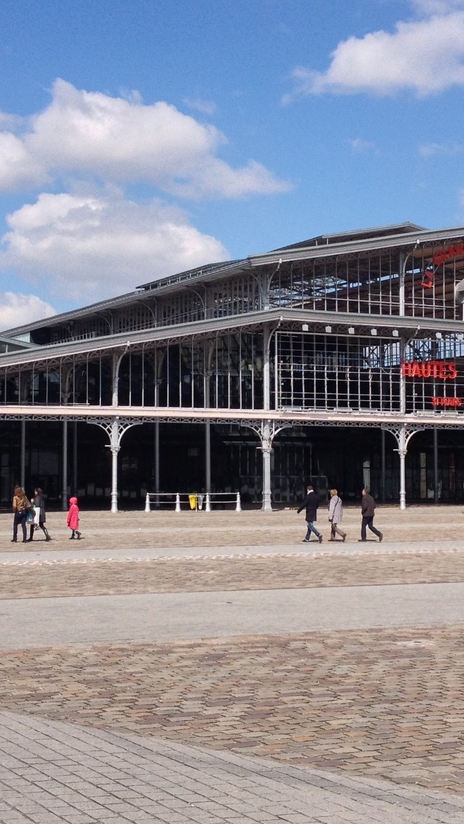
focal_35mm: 74
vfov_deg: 28.6
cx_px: 267
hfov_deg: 16.3
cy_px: 359
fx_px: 1617
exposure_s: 1/2123
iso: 50
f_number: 2.4
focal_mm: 4.28
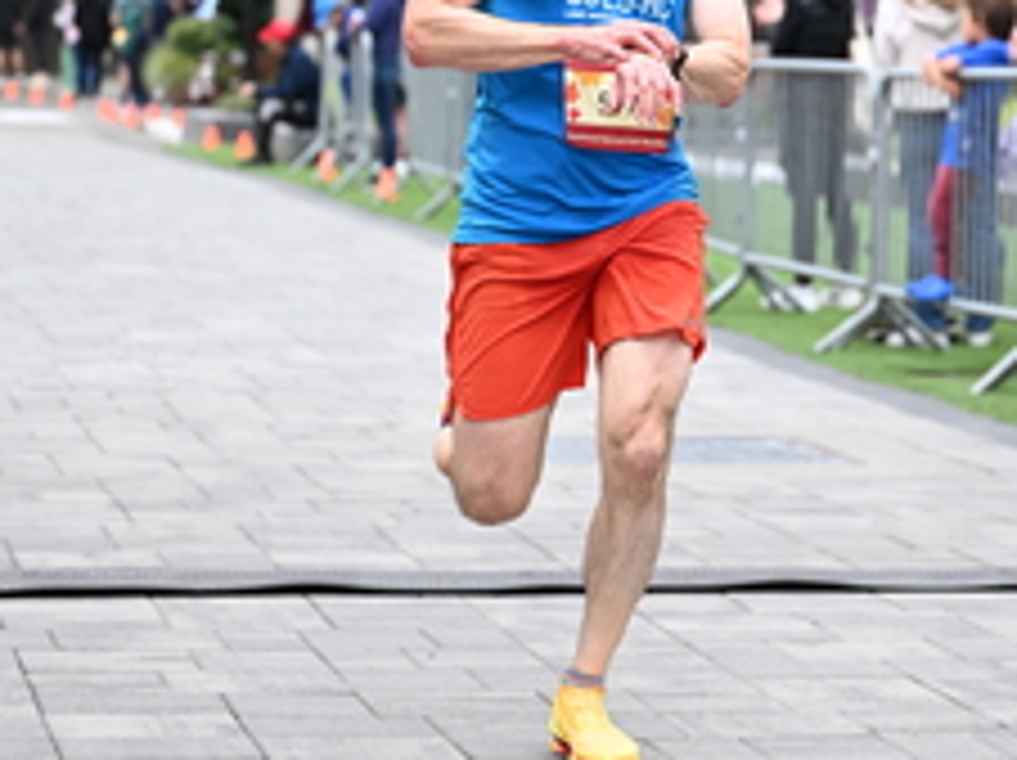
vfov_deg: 9.0
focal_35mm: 164
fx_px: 4813
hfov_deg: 12.0
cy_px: 85
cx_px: 790
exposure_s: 1/1600
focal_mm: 70
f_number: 2.8
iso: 1600
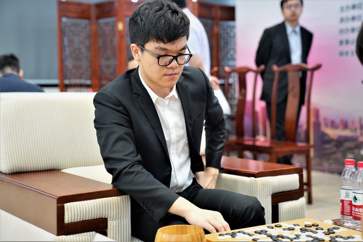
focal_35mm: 61
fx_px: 615
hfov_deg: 32.9
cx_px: 182
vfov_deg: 22.3
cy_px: 121
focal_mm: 61
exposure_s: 1/80
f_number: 2.8
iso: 1000
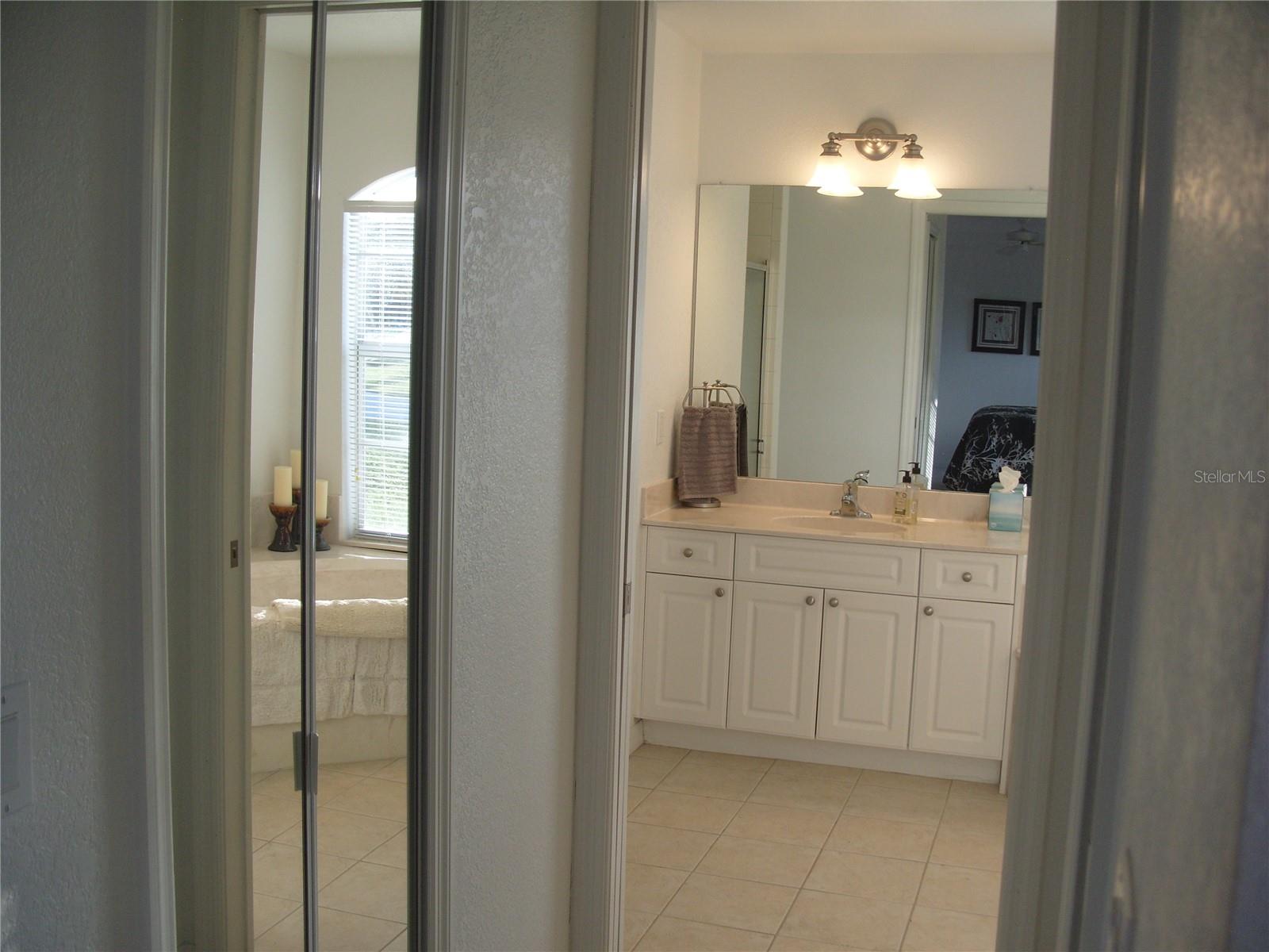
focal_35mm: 35
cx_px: 634
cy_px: 476
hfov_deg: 52.6
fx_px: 1283
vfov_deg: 40.7
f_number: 2.8
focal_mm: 7.8
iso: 100
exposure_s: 1/90
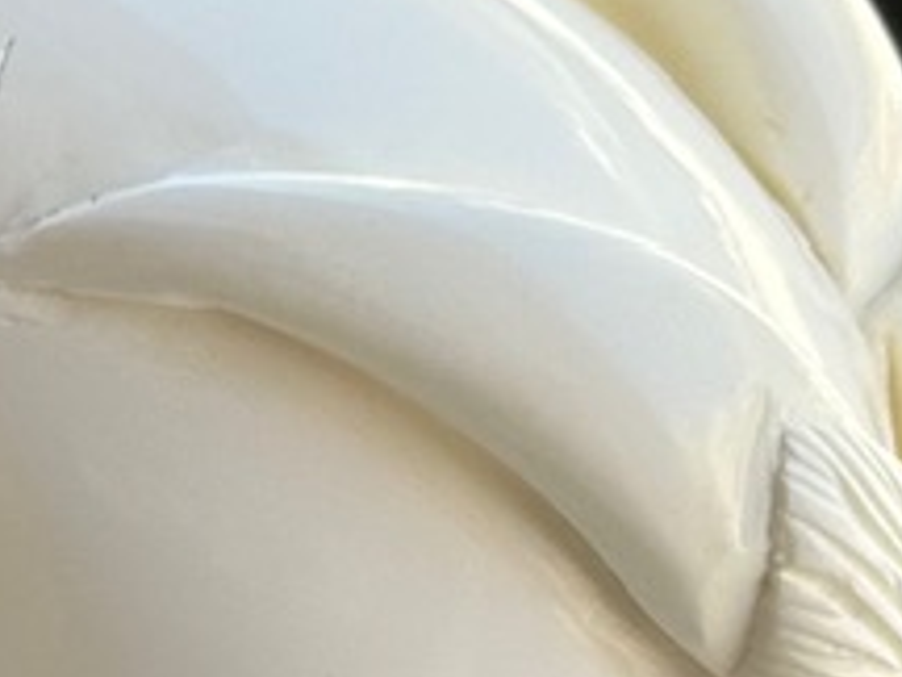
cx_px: -814
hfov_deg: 6.8
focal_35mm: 285
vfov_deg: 5.2
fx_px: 7426
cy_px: 1082
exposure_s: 1/471
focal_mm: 6.86
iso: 64
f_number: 1.78
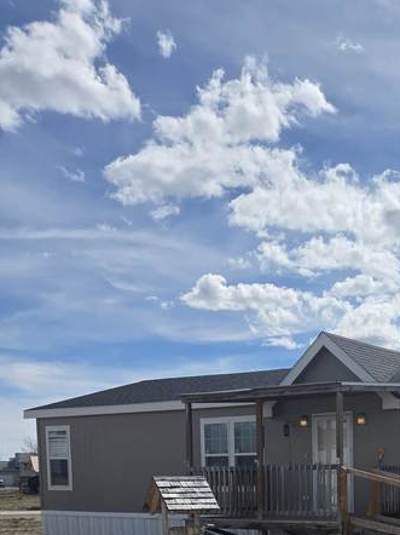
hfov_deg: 27.5
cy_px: 540
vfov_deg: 34.6
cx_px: 394
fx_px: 771
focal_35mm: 50
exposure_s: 1/2921
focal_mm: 5.4
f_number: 1.8
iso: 25
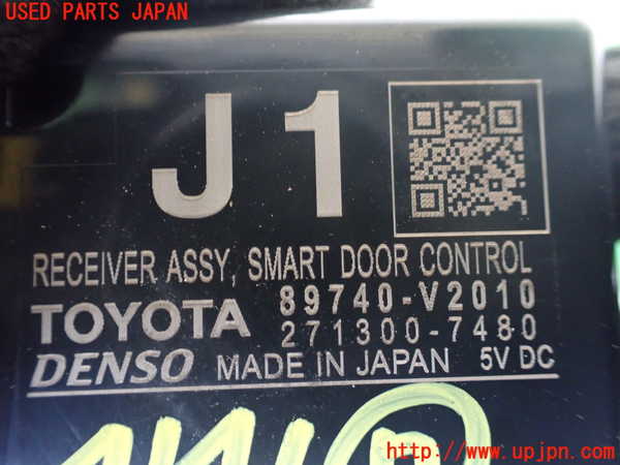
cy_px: 232
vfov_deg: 46.8
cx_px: 310
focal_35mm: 30
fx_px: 537
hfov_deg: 60.0
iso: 1000
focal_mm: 5.4
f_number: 2.3
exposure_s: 1/30
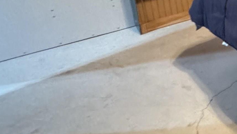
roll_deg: +0.6
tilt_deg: -18.4
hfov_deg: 28.1
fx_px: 346
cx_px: 337
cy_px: -19
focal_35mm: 55
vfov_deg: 20.6
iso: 1250
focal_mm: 2.22
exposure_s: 1/30
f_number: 2.2
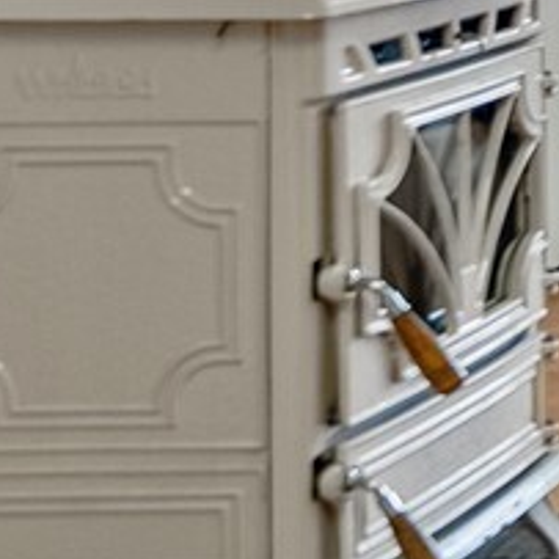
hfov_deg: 9.9
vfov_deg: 12.7
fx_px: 2378
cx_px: 1703
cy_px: -295
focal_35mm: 130
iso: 400
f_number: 2.8
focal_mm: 18.3
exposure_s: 1/40
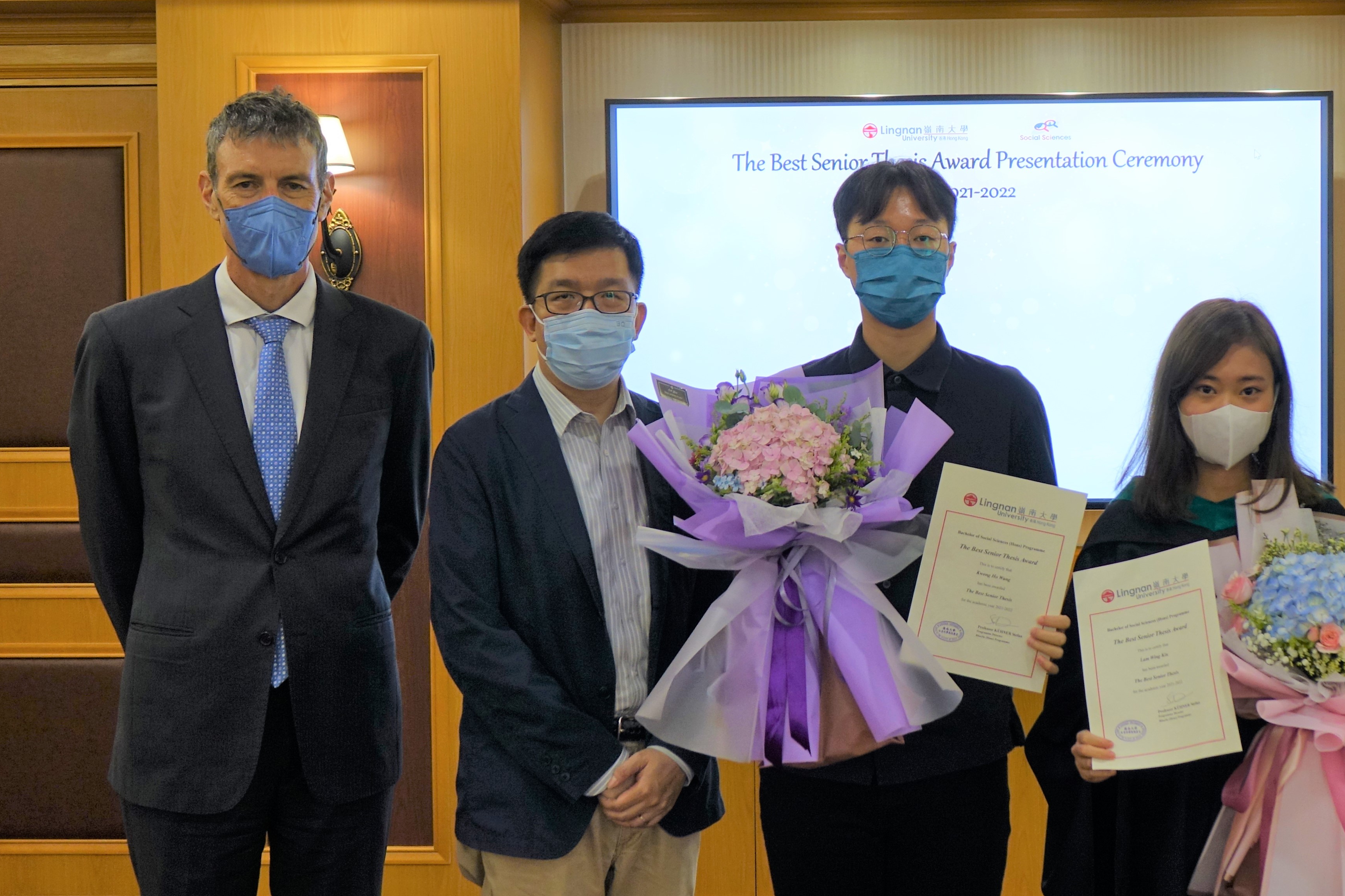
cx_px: 983
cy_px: 397
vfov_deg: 25.0
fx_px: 2017
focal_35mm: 54
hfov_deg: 36.2
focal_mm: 12.3
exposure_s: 1/40
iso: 160
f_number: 2.8
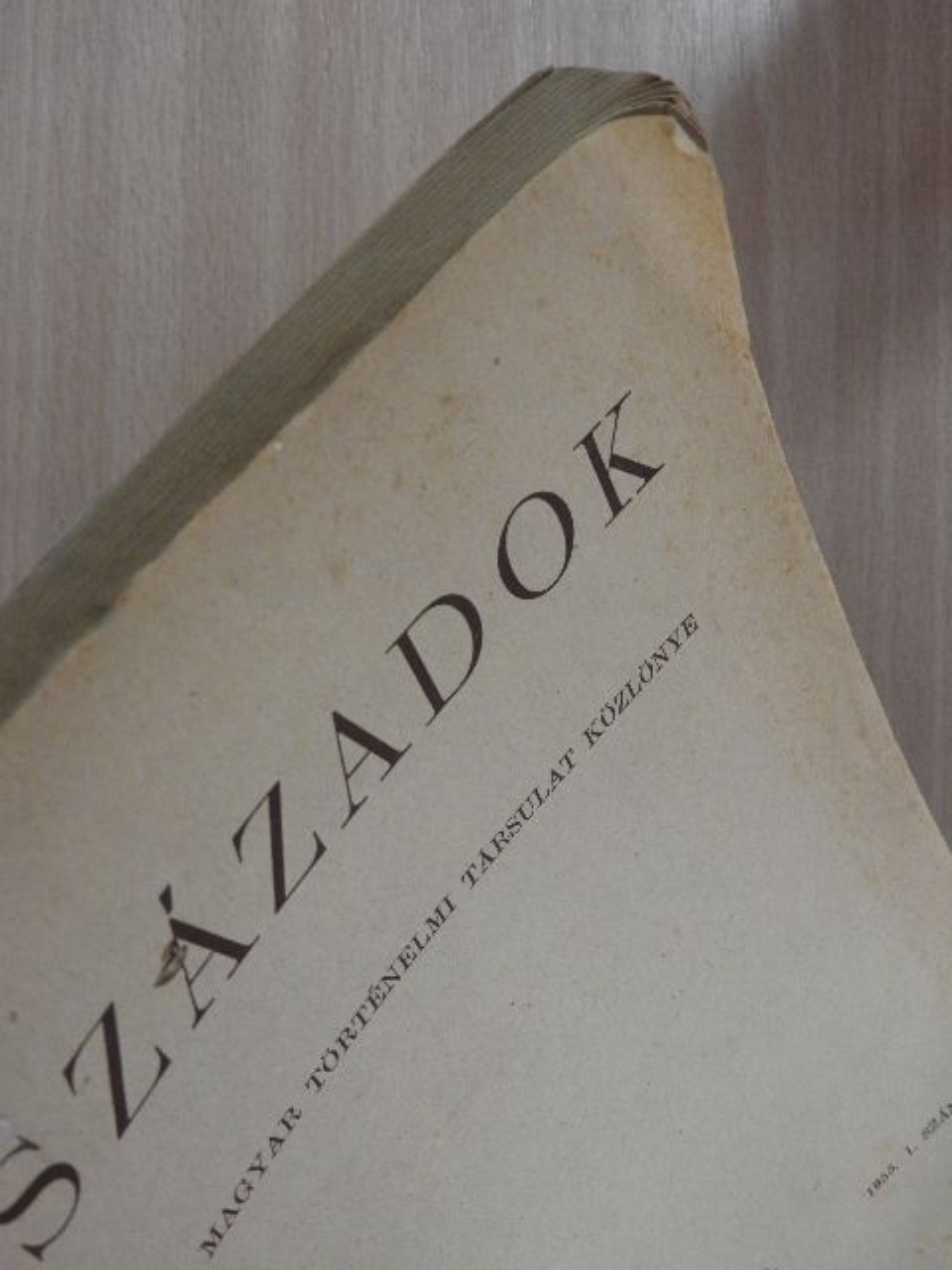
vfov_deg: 46.8
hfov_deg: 36.0
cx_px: 476
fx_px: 1467
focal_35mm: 40
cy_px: 635
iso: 400
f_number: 3.8
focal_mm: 7.2
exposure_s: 1/30
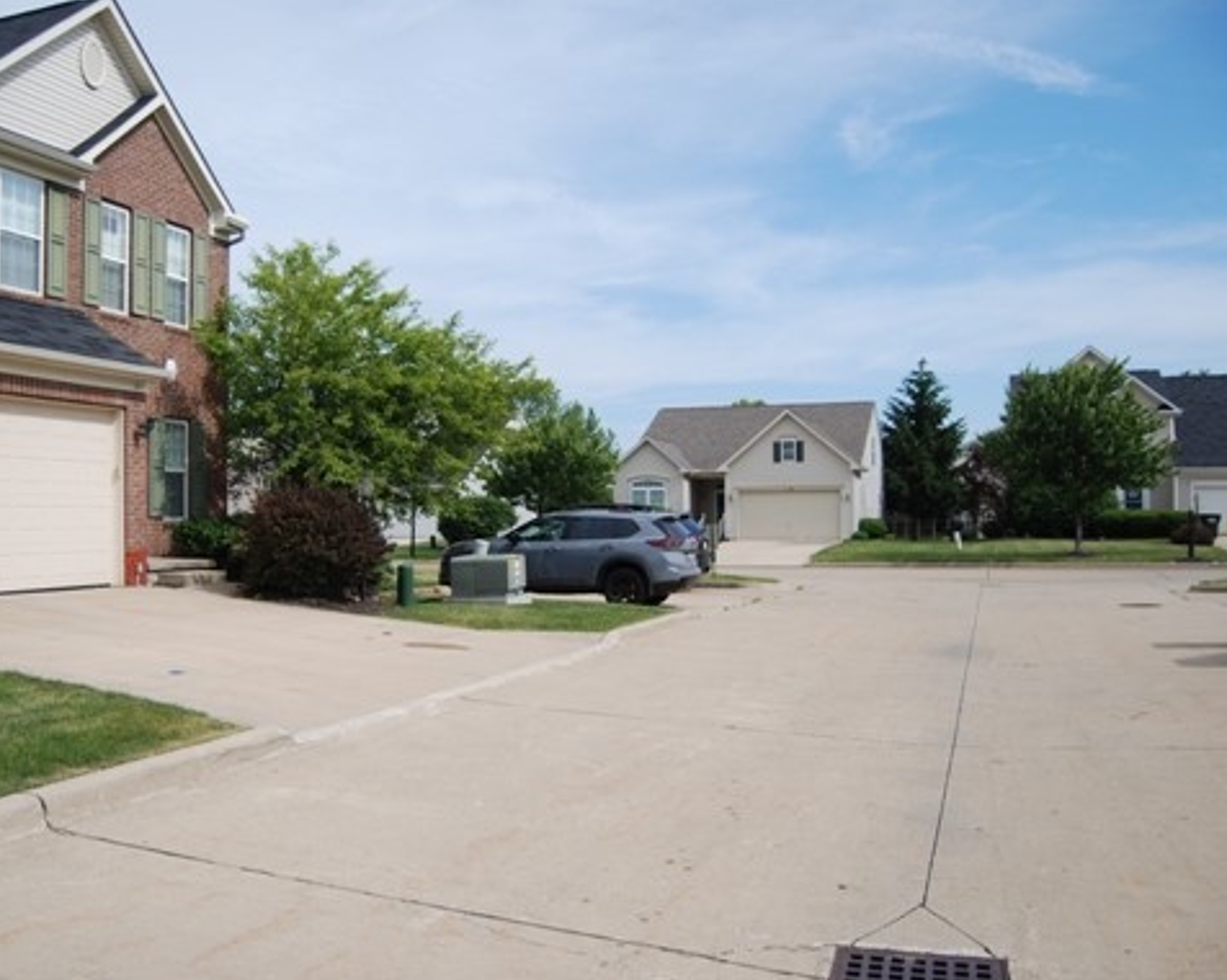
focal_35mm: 31
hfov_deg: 57.0
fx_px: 1125
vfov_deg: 47.1
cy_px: 496
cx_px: 532
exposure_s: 1/1250
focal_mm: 18
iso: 100
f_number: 3.5
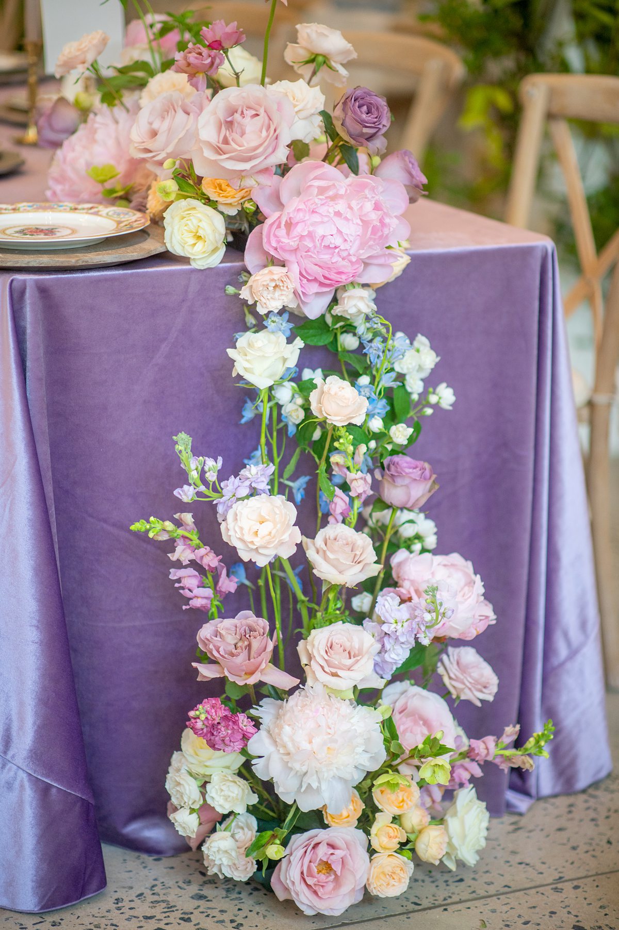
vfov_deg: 23.9
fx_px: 2195
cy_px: 465
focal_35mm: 85
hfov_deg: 16.0
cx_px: 310
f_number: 1.4
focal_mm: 85
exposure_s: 1/400
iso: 640
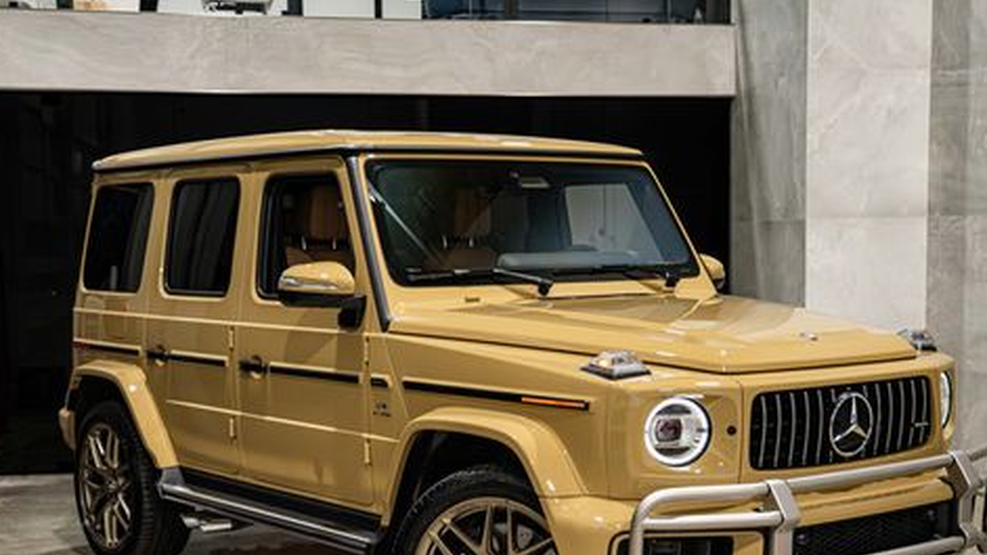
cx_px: 522
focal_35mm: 57
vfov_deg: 21.0
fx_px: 1492
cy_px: 395
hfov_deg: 36.6
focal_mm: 40
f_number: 4
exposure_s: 1/100
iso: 1600
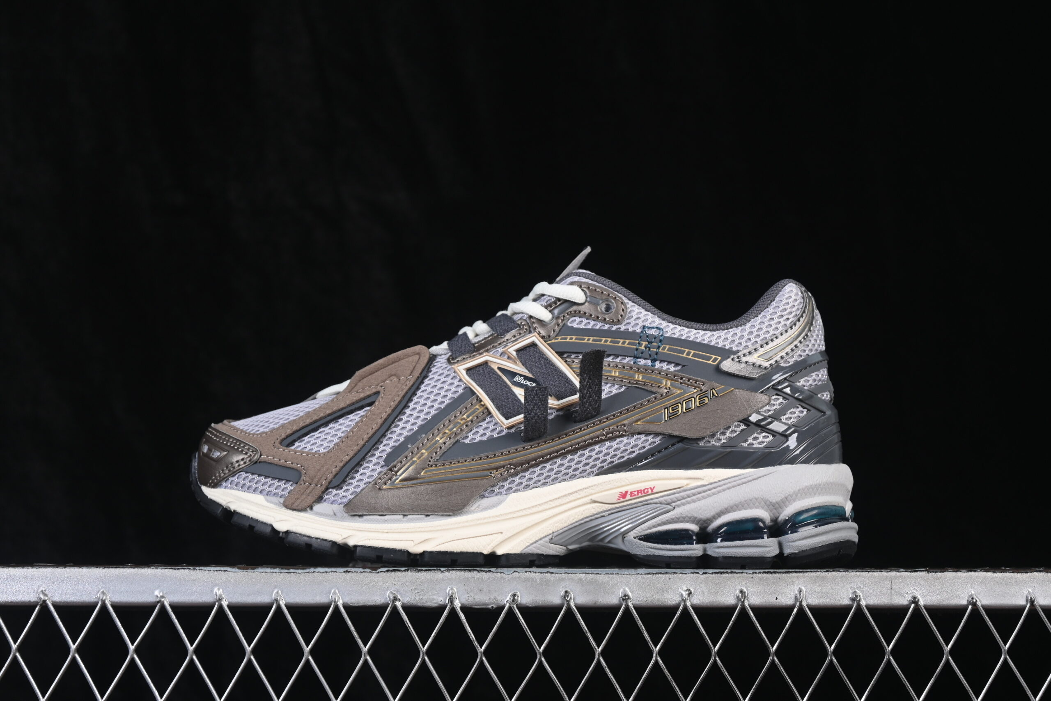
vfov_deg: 18.2
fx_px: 2190
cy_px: 350
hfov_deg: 27.0
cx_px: 526
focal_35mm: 75
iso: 160
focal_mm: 50
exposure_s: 1/80
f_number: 7.1
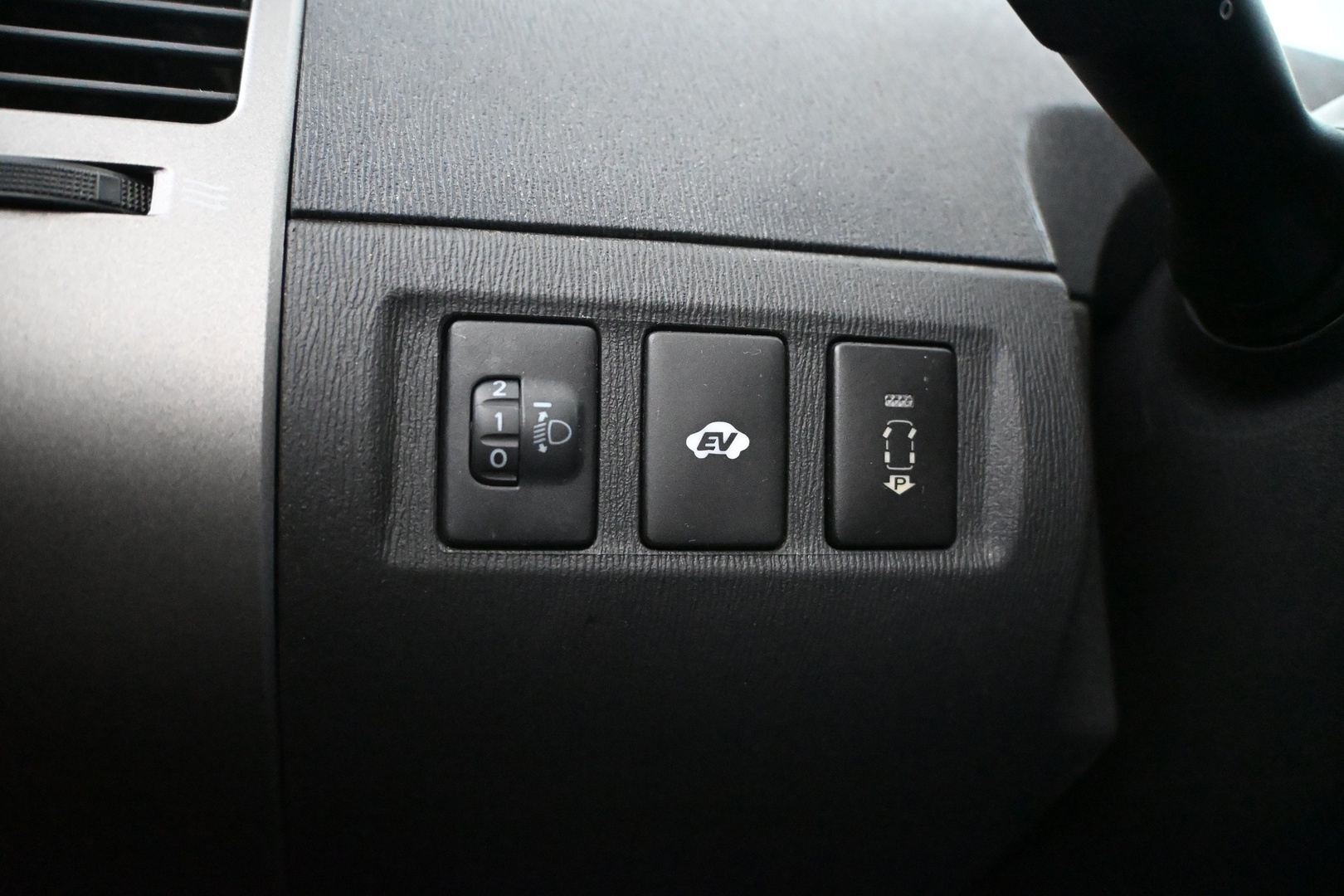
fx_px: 1708
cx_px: 672
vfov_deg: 29.4
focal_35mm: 46
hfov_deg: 43.0
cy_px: 448
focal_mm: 30.5
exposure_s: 1/60
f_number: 4.8
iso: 11400
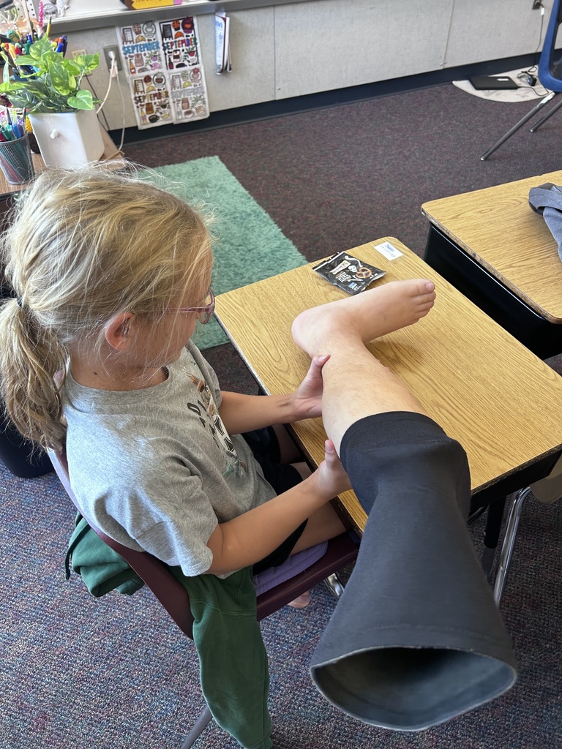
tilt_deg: -44.7
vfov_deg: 67.3
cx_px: 281
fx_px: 563
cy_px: 374
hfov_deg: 53.1
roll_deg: +1.0
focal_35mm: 26
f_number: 1.5
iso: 80
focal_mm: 5.7
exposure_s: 1/60
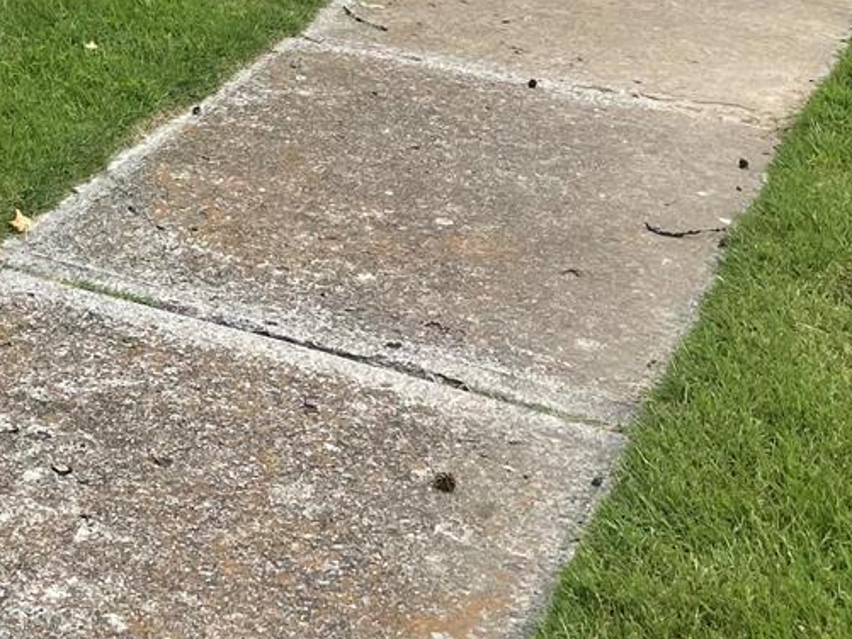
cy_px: -359
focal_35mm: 83
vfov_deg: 16.1
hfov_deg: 22.2
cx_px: -102
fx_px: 2043
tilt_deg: -5.9
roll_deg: +0.6
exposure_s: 1/1742
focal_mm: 4.2
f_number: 1.6
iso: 32
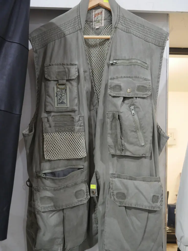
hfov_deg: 44.2
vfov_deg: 56.8
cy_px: 126
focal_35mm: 32
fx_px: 232
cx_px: 94
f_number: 3.6
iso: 2000
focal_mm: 16
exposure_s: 1/60
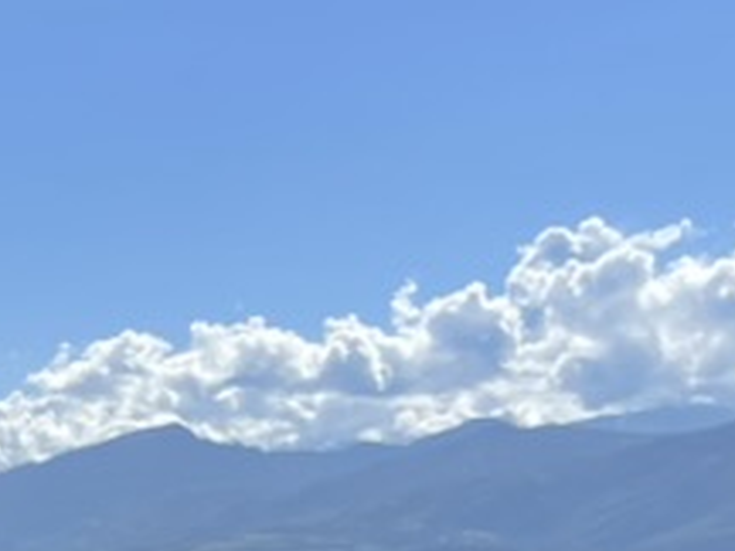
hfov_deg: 13.2
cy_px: 799
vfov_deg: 11.6
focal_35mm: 123
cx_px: -844
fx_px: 2612
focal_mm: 4.2
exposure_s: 1/4132
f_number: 1.6
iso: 32
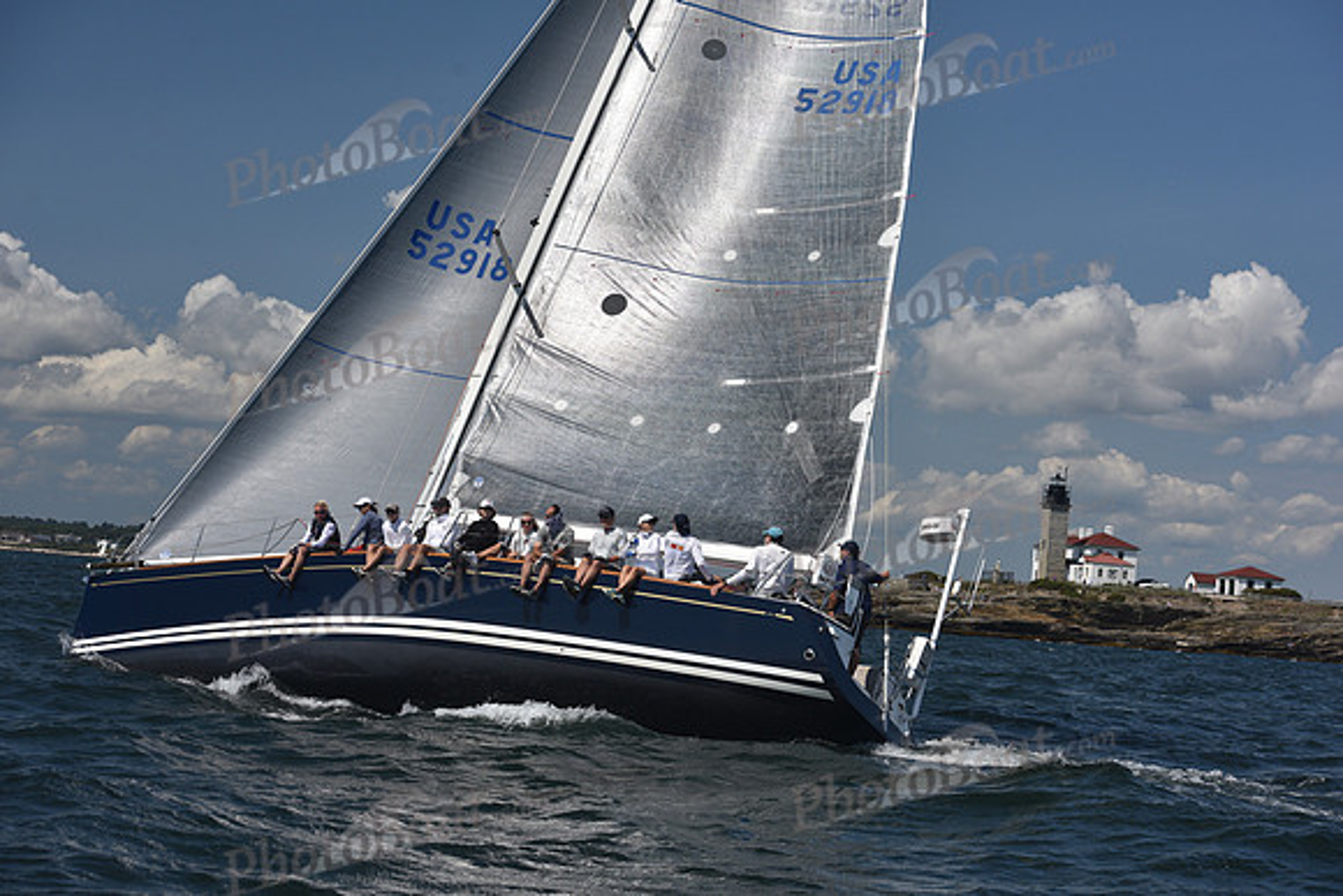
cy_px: 448
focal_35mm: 70
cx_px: 672
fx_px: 2612
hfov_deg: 28.8
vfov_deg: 19.5
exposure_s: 1/1000
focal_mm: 70
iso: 250
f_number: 7.1
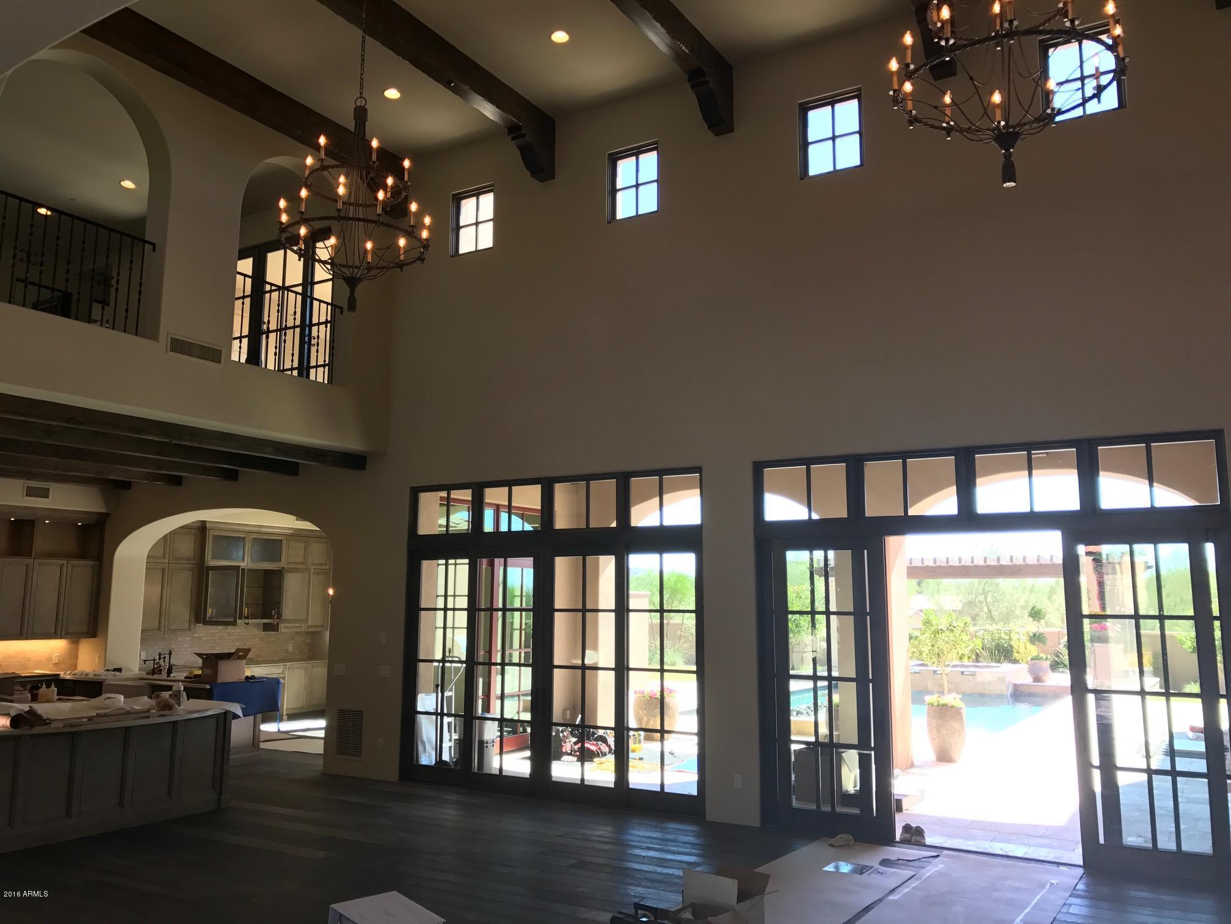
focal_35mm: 28
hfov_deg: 63.4
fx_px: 996
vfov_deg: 49.7
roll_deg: -0.9
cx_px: 616
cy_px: 462
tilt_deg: +7.7
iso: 25
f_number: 1.8
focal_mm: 3.99
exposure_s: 1/120
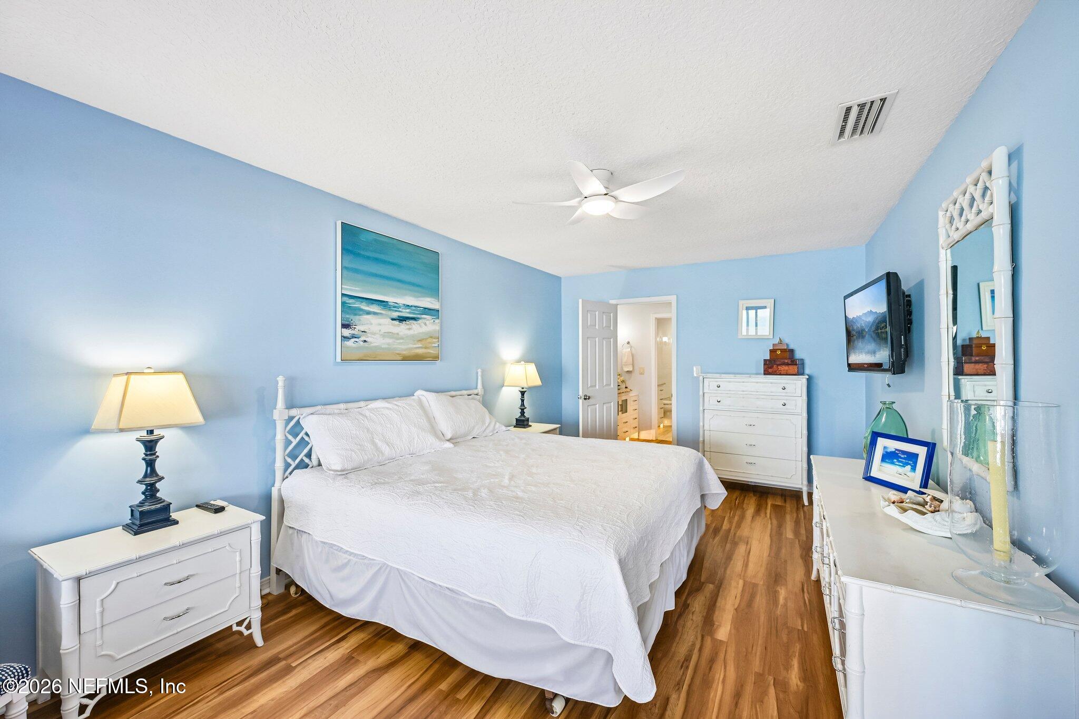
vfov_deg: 81.2
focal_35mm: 14
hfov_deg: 104.3
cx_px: 540
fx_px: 420
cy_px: 360
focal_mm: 14
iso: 280
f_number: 8
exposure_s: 1/15
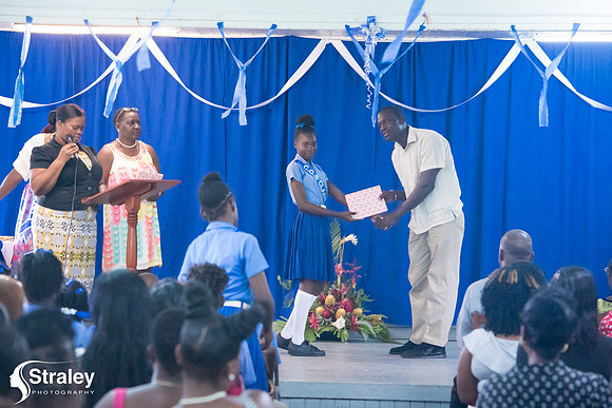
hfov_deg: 15.2
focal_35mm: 135
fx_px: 2295
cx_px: 306
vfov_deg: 10.2
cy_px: 204
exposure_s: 1/200
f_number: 6.3
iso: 22800
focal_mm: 135
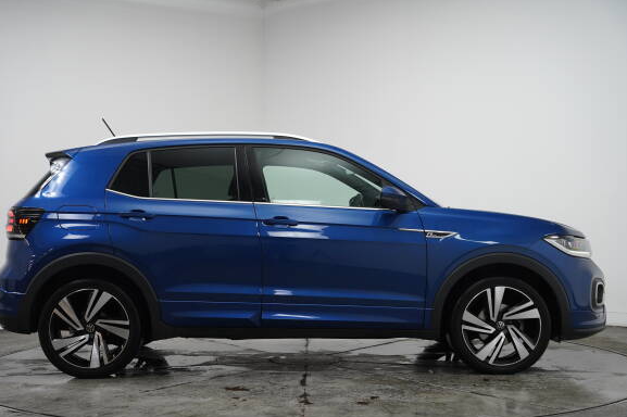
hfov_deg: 38.5
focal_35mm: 52
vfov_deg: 26.2
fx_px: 897
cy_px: 229
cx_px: 296
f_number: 4
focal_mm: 46.5
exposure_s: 1/160
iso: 1250
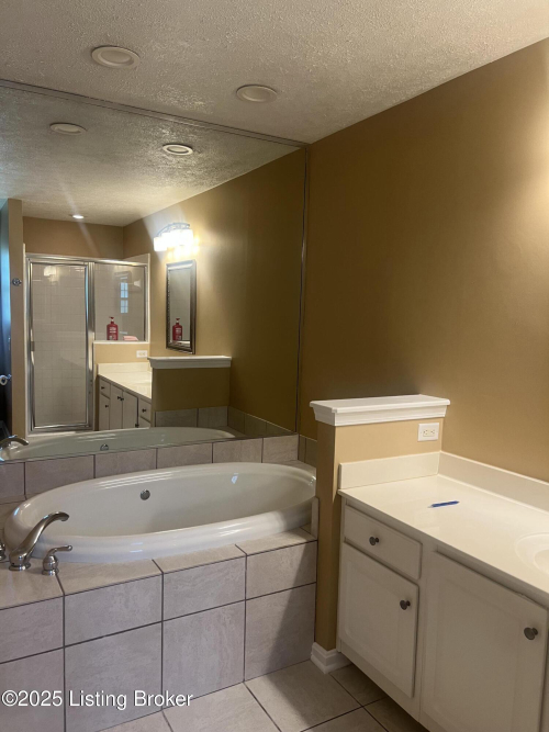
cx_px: 274
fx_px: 550
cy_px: 366
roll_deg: +0.6
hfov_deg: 53.0
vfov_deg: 67.3
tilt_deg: -5.2
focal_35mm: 26
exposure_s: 1/60
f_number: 1.5
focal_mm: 5.7
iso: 80
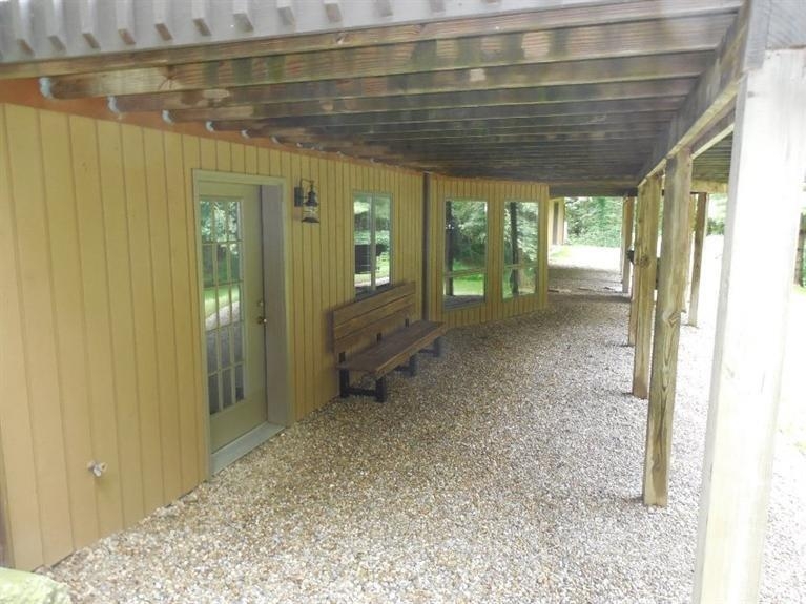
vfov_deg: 54.9
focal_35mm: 25
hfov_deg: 69.4
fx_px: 582
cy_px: 302
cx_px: 403
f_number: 3.3
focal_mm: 4.5
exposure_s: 1/25
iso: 400
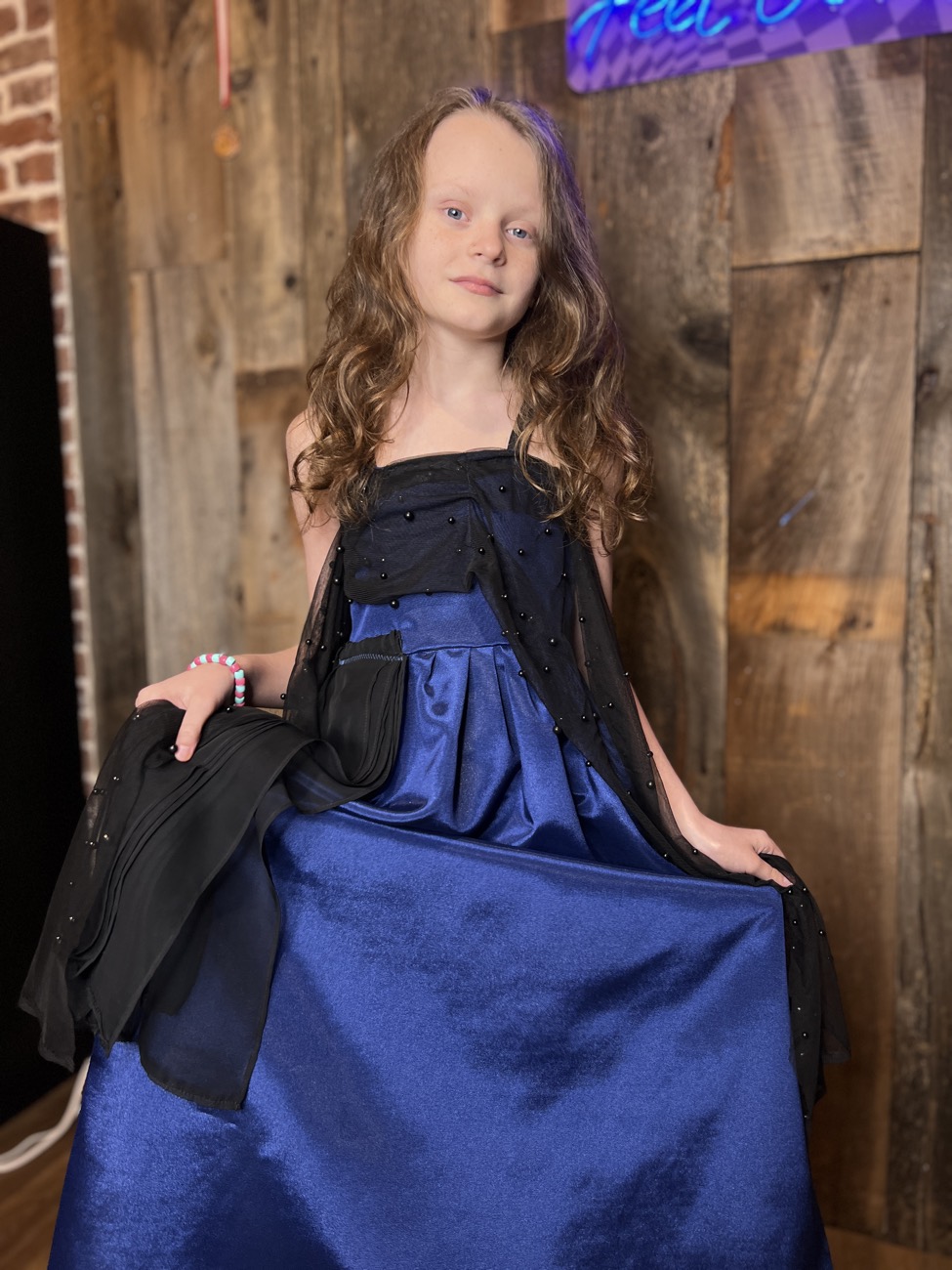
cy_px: 635
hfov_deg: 53.1
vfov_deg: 67.3
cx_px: 476
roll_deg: +1.2
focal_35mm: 26
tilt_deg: -5.8
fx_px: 953
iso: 80
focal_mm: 5.7
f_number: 1.5
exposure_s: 1/62
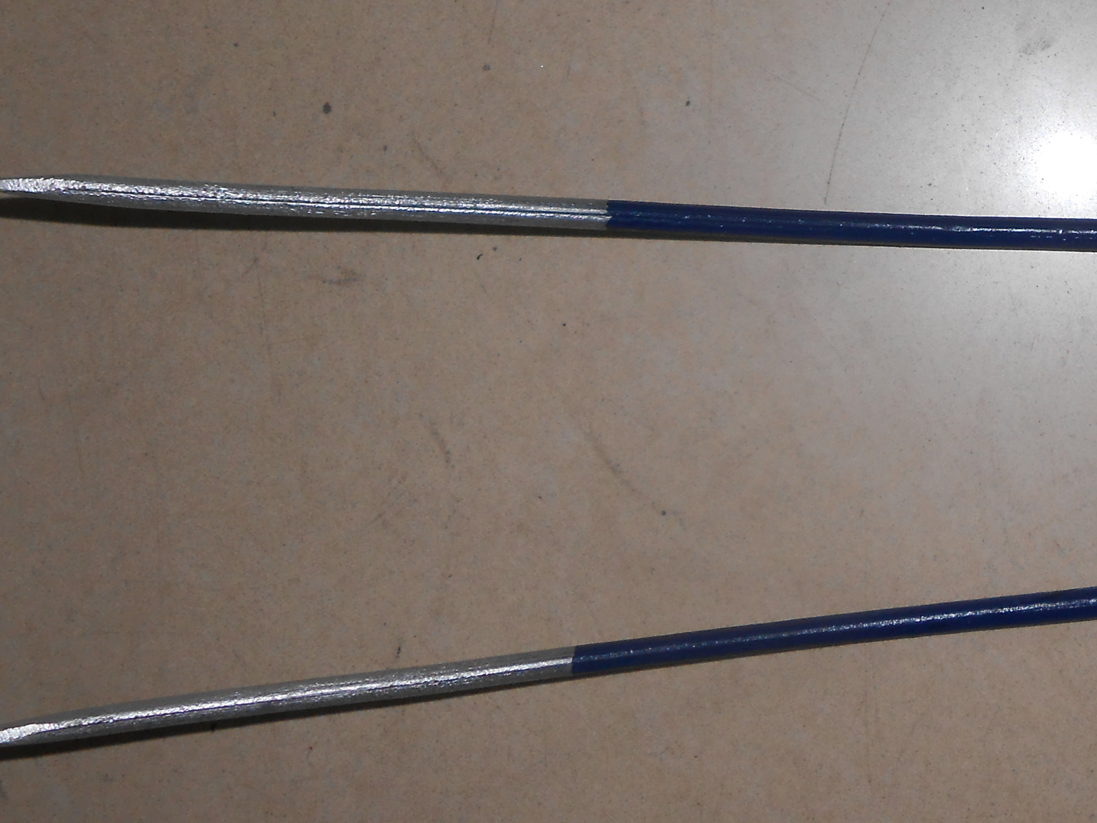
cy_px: 170
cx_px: 982
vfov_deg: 24.1
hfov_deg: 30.8
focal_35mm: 60
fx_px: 1901
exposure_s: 1/25
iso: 80
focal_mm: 5.3
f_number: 3.8
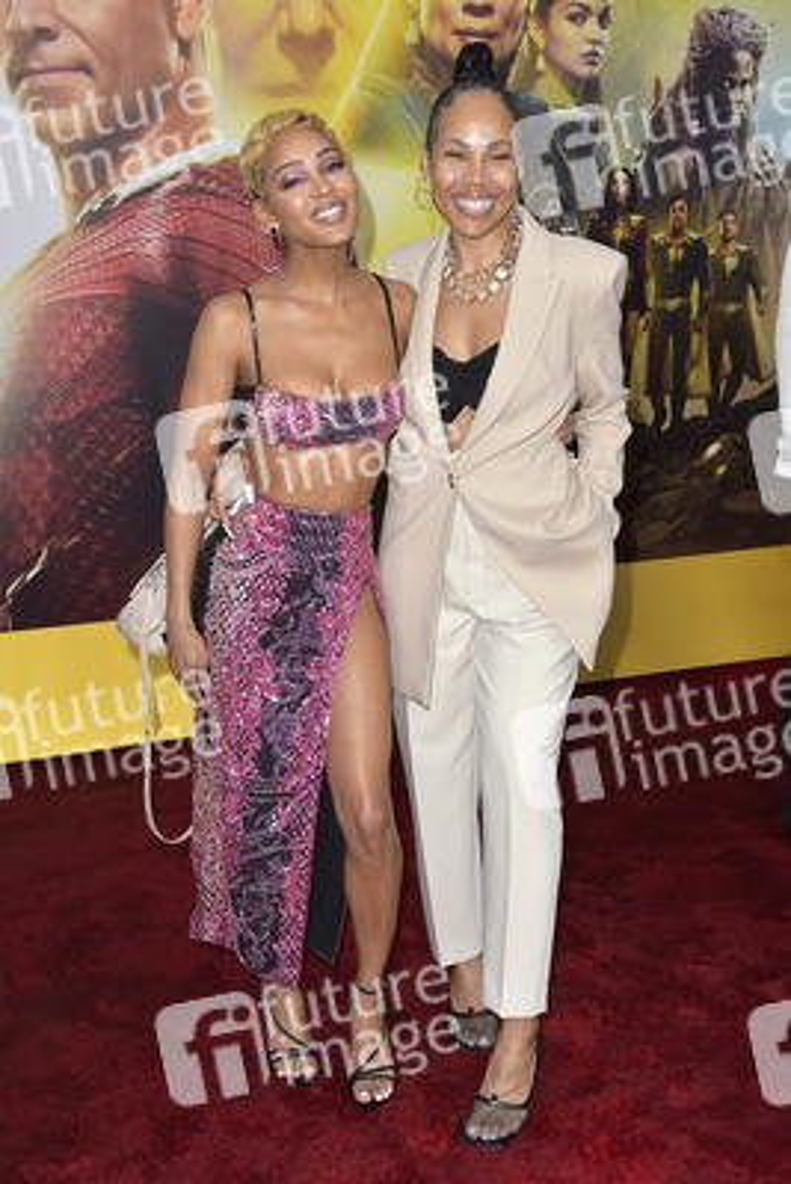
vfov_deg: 44.5
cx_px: 396
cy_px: 592
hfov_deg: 30.5
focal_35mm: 44
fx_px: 1449
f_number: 6.3
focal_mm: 44
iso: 400
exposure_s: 1/250
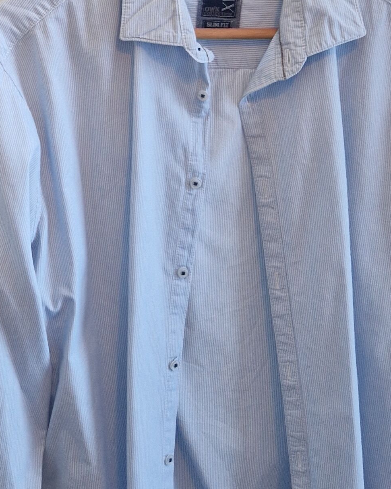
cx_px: 48
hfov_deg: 20.3
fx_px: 1071
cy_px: 44
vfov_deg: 24.9
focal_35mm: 74
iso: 64
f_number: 1.8
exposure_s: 1/100
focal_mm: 5.4
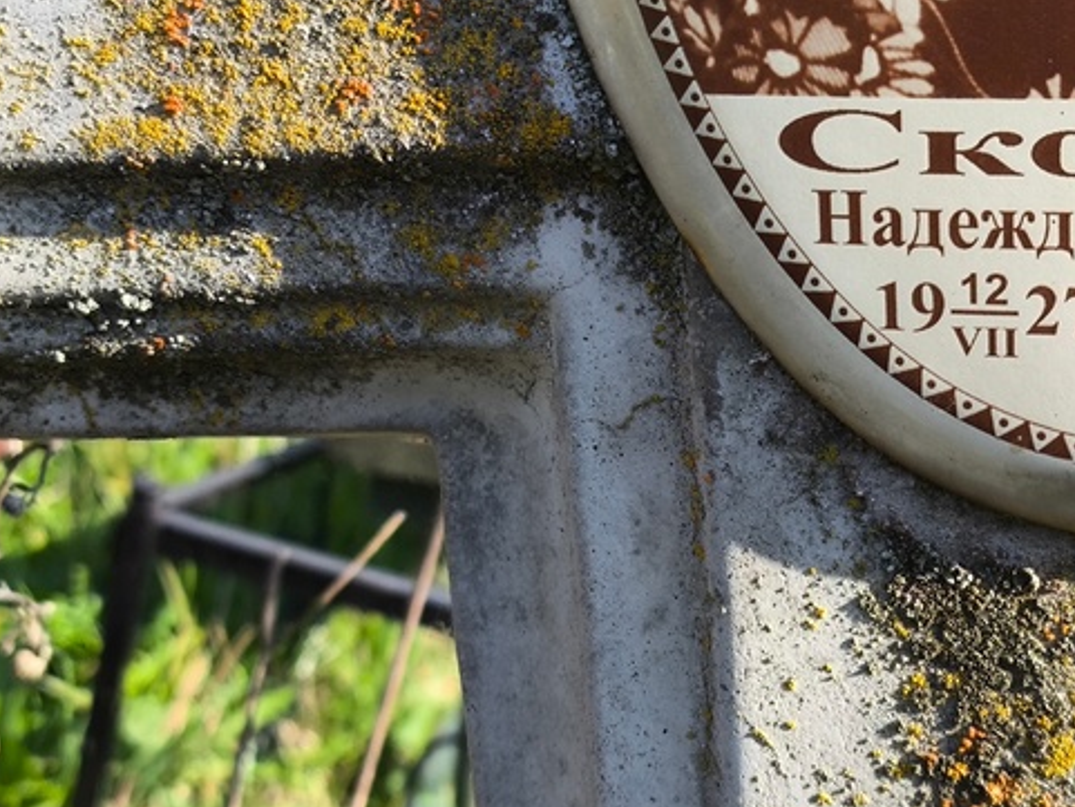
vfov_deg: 17.8
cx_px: 759
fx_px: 2578
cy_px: 380
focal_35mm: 83
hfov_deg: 23.4
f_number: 1.7
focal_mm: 4.71
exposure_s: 1/349
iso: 50
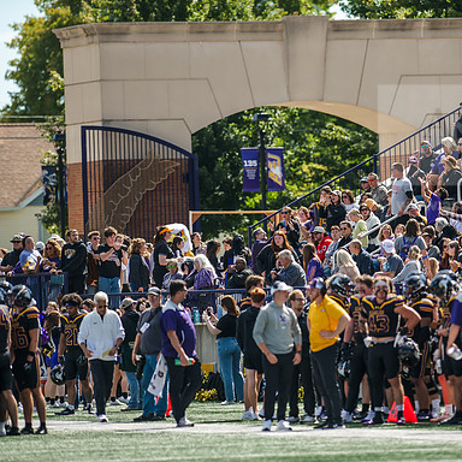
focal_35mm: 385
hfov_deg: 4.5
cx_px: 342
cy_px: 230
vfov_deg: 4.6
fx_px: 5813
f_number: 3.5
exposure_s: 1/2000
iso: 250
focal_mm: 300
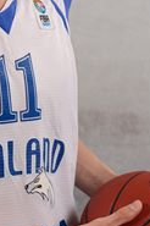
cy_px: 49
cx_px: 1
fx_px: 845
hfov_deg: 10.1
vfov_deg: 15.1
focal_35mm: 135
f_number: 5.6
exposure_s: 1/60
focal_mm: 50
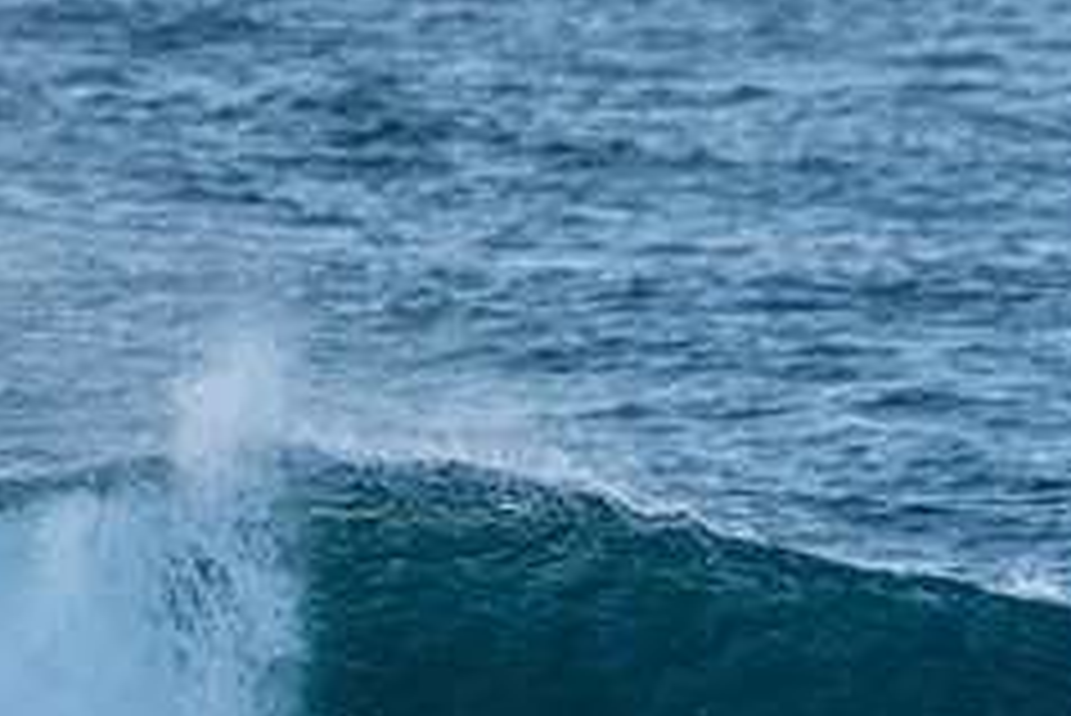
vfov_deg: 0.8
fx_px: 54503
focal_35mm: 1831
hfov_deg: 1.1
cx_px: 932
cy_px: 817
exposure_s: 1/400
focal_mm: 500
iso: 500
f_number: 5.6
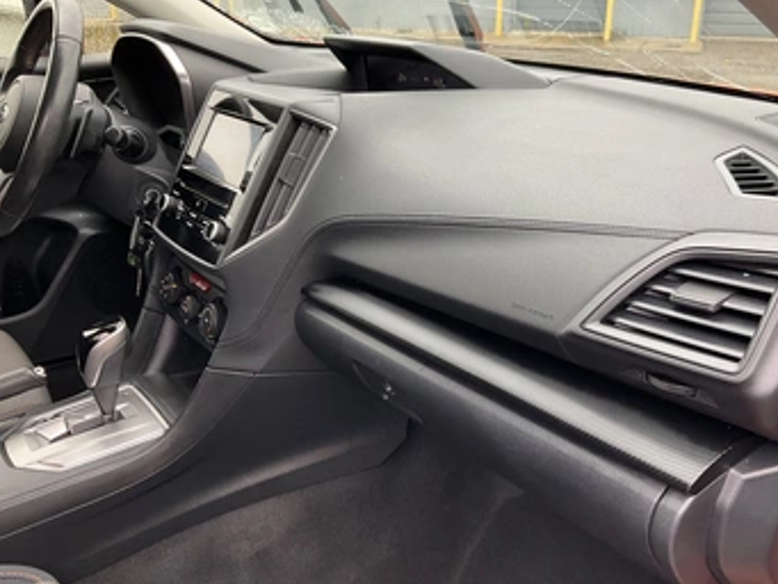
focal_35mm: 34
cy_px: 306
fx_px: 764
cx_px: 424
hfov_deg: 53.9
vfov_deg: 41.8
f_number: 1.8
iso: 64
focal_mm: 3
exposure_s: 1/122
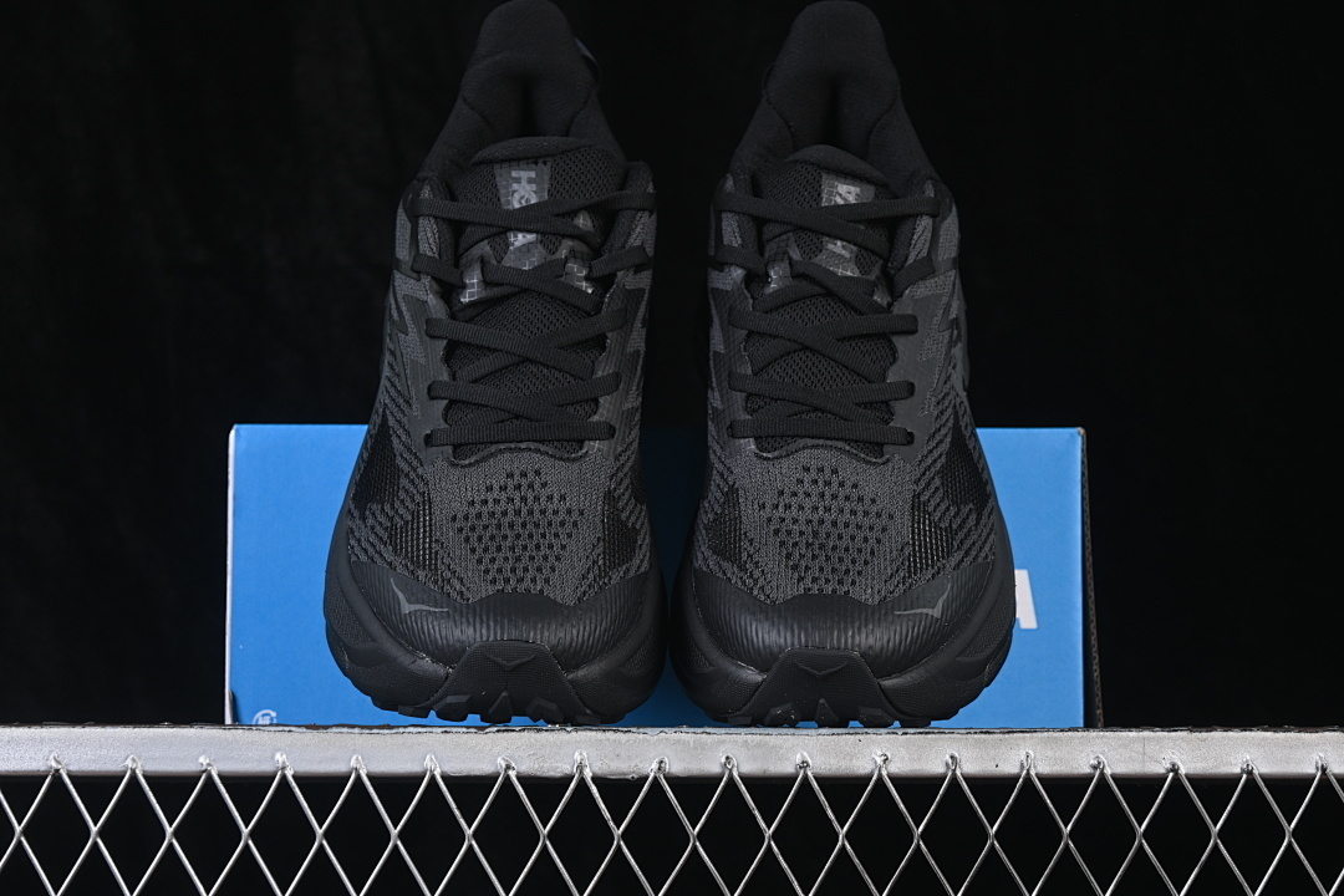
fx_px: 2800
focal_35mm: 75
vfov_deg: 18.2
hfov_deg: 27.0
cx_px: 672
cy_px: 448
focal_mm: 50
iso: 160
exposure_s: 1/60
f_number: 6.3
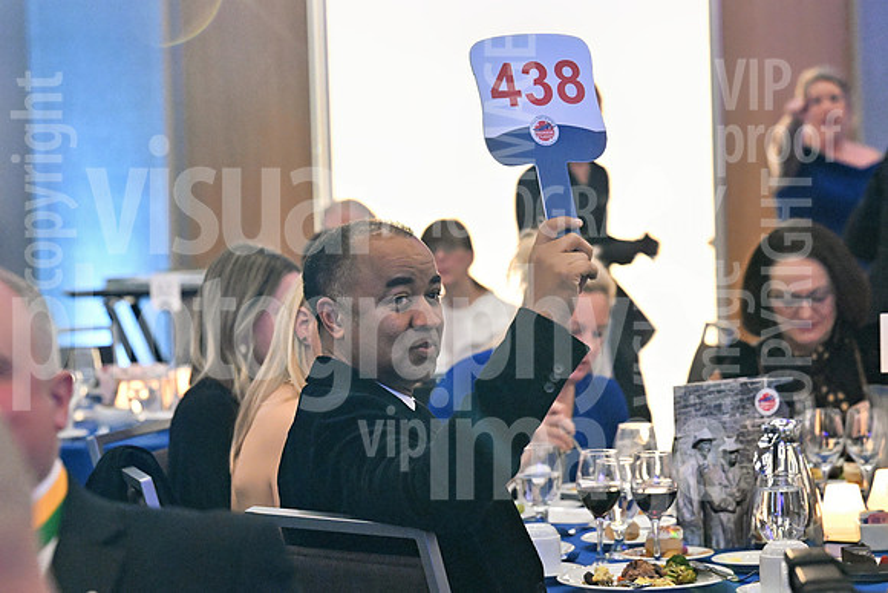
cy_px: 296
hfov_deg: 16.6
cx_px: 444
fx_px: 3035
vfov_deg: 11.2
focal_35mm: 123
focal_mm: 82
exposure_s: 1/80
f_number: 3.5
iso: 9000
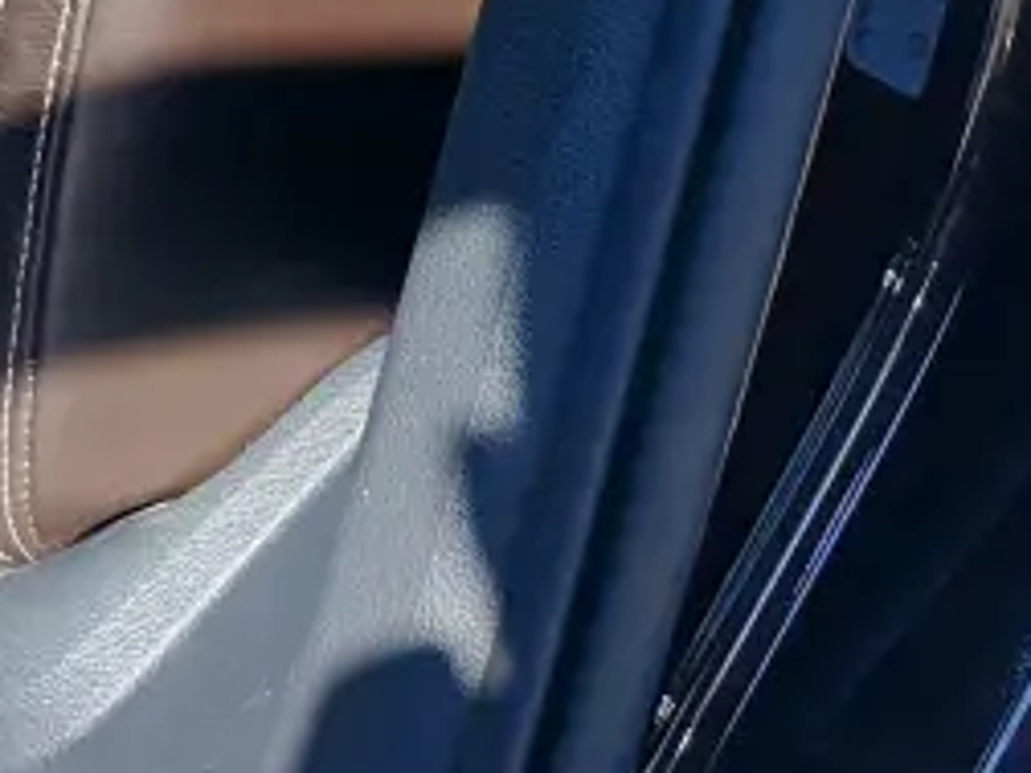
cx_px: -957
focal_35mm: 166
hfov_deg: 10.9
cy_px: -1219
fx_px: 4944
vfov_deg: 8.1
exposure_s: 1/760
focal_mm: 5.52
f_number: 1.95
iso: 50
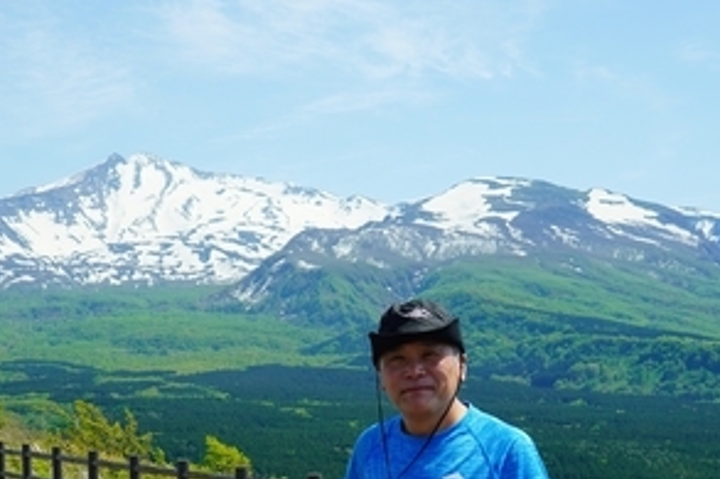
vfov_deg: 18.5
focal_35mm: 71
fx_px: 1419
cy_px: 510
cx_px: 302
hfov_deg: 28.4
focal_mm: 26
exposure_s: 1/200
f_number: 5.6
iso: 100
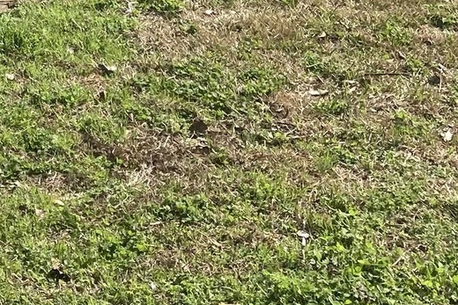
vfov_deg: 9.7
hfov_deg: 14.9
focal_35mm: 129
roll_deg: +0.3
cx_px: -208
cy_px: -352
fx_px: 1642
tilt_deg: -6.1
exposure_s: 1/2114
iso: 20
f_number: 1.8
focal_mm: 3.99
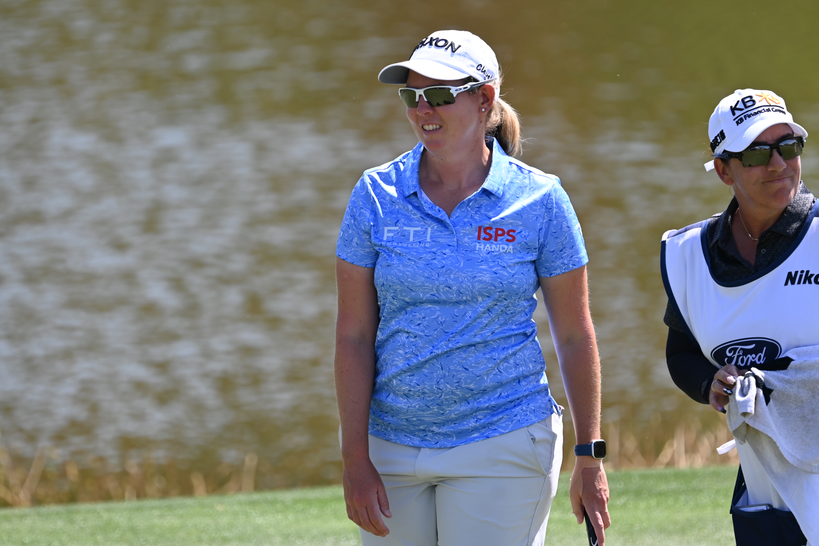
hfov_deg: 3.4
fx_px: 13649
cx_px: 410
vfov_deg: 2.3
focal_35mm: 600
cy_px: 273
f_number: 5.6
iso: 250
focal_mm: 400
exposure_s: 1/640
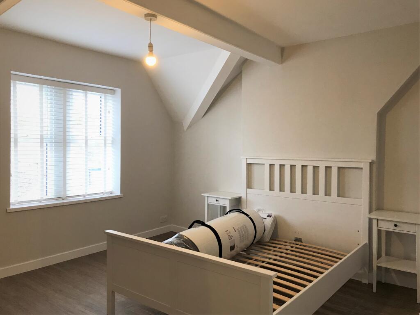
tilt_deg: -2.0
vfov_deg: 49.7
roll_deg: +0.6
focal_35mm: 28
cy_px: 158
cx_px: 210
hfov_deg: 63.4
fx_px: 340
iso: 32
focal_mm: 3.99
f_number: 1.8
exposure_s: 1/25
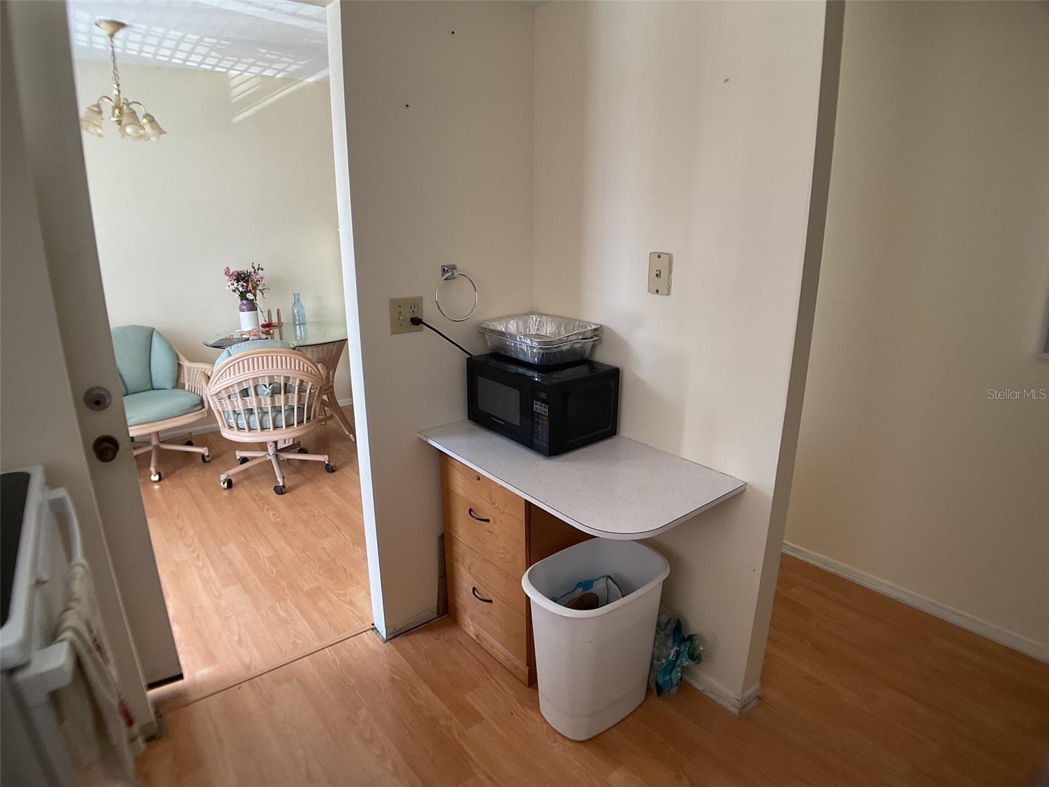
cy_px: 394
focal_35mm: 29
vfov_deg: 48.2
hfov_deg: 61.7
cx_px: 524
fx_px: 879
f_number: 1.8
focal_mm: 3
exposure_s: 1/60
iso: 64
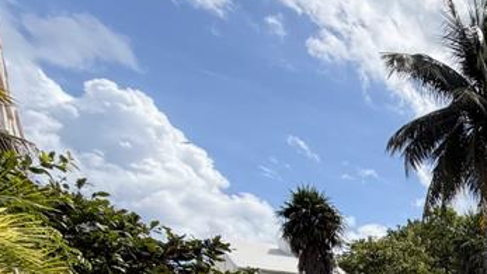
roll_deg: -0.3
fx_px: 581
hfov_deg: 32.3
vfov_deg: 20.5
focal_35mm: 45
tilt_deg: -7.8
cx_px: 654
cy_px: 462
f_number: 2.2
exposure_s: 1/1125
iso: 32
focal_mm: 2.22
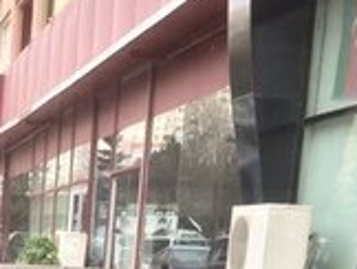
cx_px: -172
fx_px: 1219
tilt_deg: -9.9
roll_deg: -1.4
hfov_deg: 15.4
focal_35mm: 118
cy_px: 466
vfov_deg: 11.7
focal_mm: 4.15
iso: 32
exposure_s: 1/161
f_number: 2.2
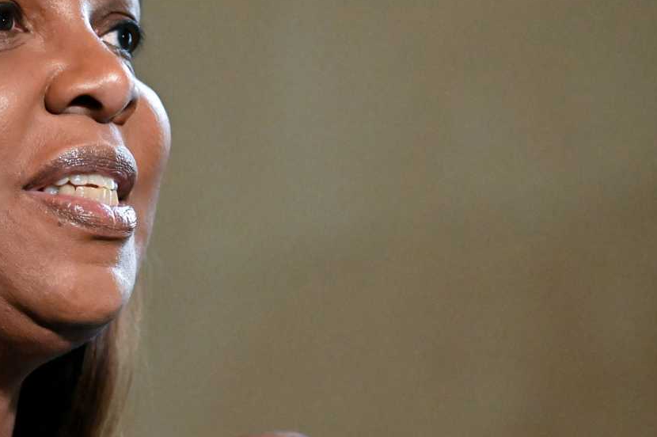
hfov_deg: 4.6
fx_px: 8096
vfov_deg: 3.1
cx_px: -5
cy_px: 192
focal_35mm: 444
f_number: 3.5
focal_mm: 180
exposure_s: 1/1600
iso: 12800
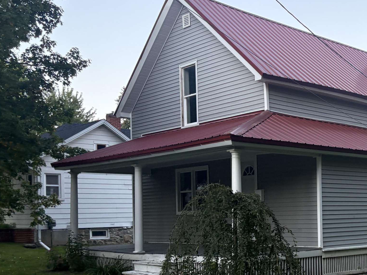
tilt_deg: +0.3
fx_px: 551
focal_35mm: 52
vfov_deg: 27.6
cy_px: 210
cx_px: 353
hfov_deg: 34.1
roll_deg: -0.9
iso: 125
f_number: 1.6
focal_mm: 5.96
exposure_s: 1/119
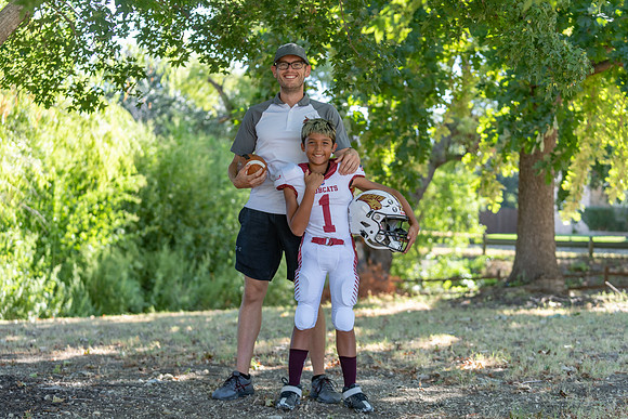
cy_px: 210
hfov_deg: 28.8
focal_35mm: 70
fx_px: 1221
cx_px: 314
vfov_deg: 19.5
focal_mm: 70
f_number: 2.8
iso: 200
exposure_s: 1/320
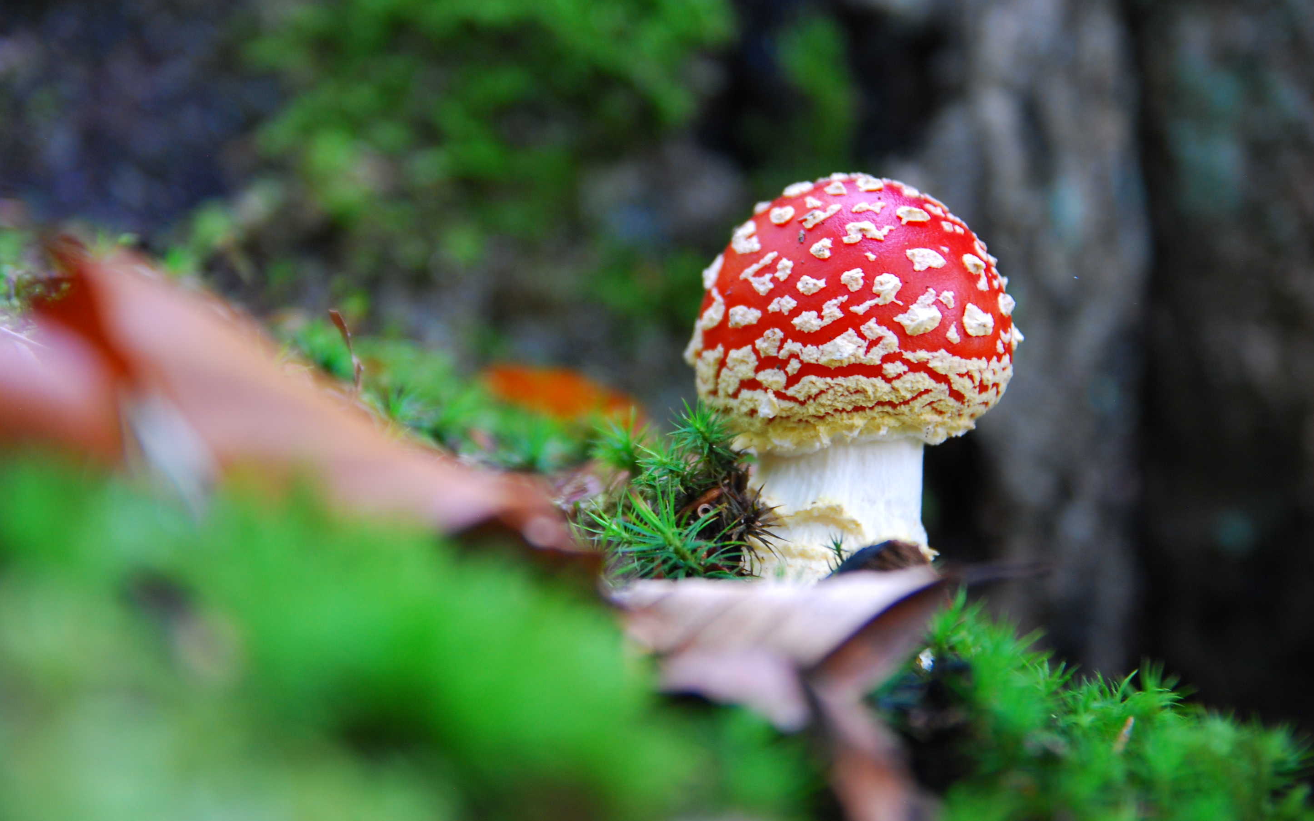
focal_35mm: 77
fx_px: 2758
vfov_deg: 16.9
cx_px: 660
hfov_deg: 26.8
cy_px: 406
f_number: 2.8
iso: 250
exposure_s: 1/8
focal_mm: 50
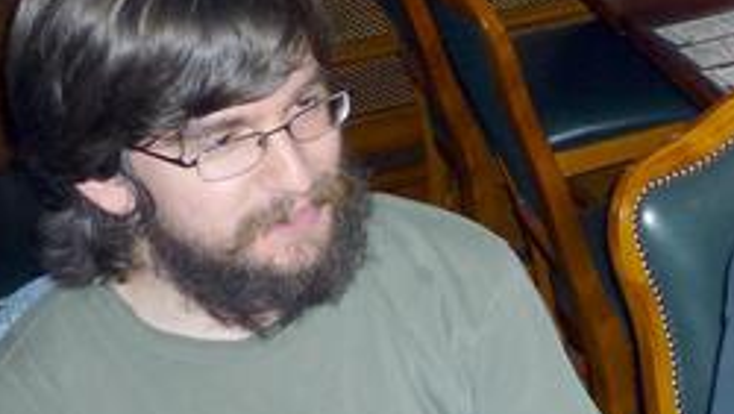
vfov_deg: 13.1
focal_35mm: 92
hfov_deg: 21.5
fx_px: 1792
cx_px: 884
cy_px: 82
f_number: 2.8
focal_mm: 5.5
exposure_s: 1/60
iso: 200
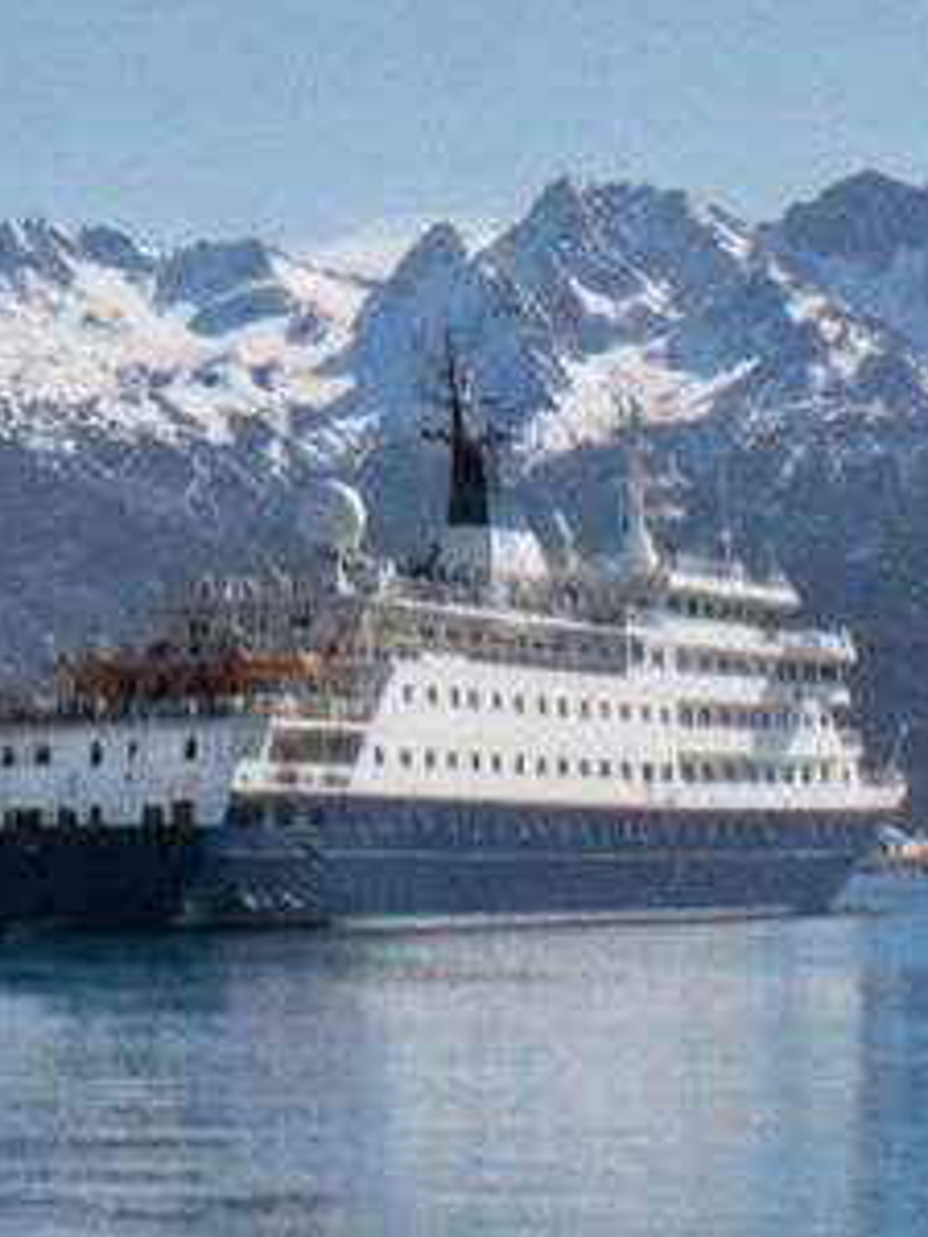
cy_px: 965
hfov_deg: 13.2
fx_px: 4003
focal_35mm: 112
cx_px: 664
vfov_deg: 17.4
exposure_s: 1/200
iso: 400
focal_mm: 35
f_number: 11
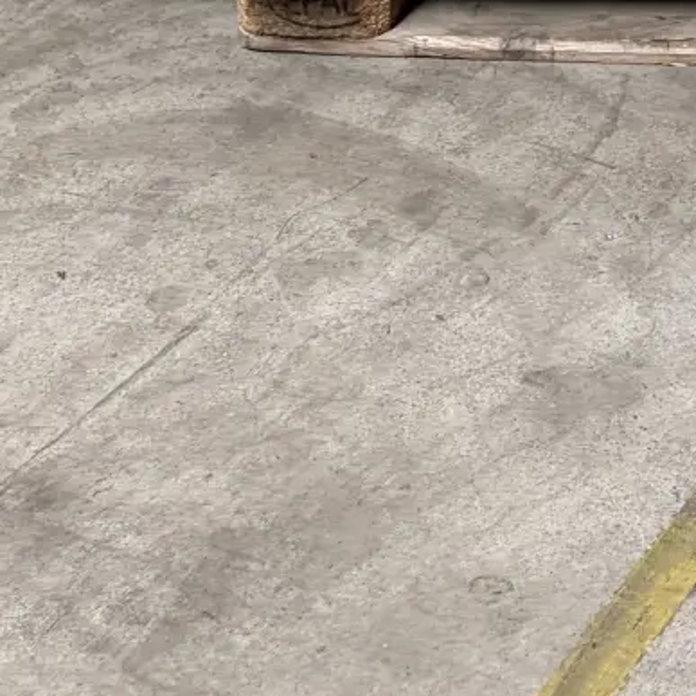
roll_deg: -2.3
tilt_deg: -24.5
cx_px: 1122
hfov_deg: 14.1
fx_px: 2593
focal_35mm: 114
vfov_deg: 14.1
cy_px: -415
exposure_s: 1/50
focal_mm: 5.96
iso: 200
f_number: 1.6
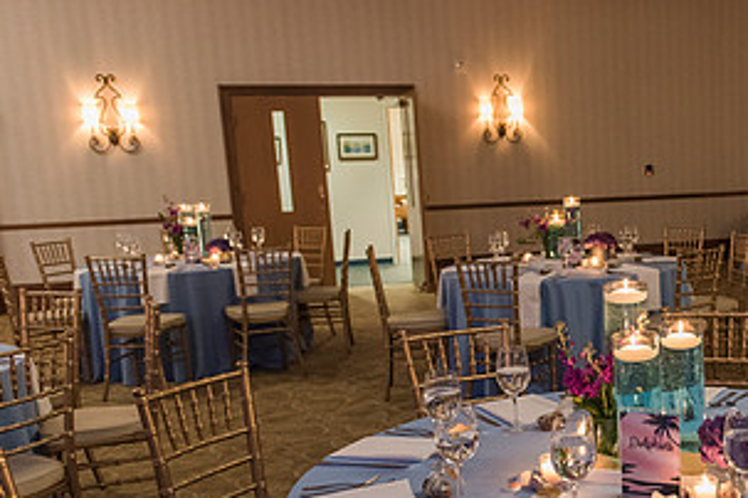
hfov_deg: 38.8
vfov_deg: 27.8
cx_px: 642
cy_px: 354
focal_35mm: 48
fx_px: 997
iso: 3200
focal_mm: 24
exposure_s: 1/60
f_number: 2.8
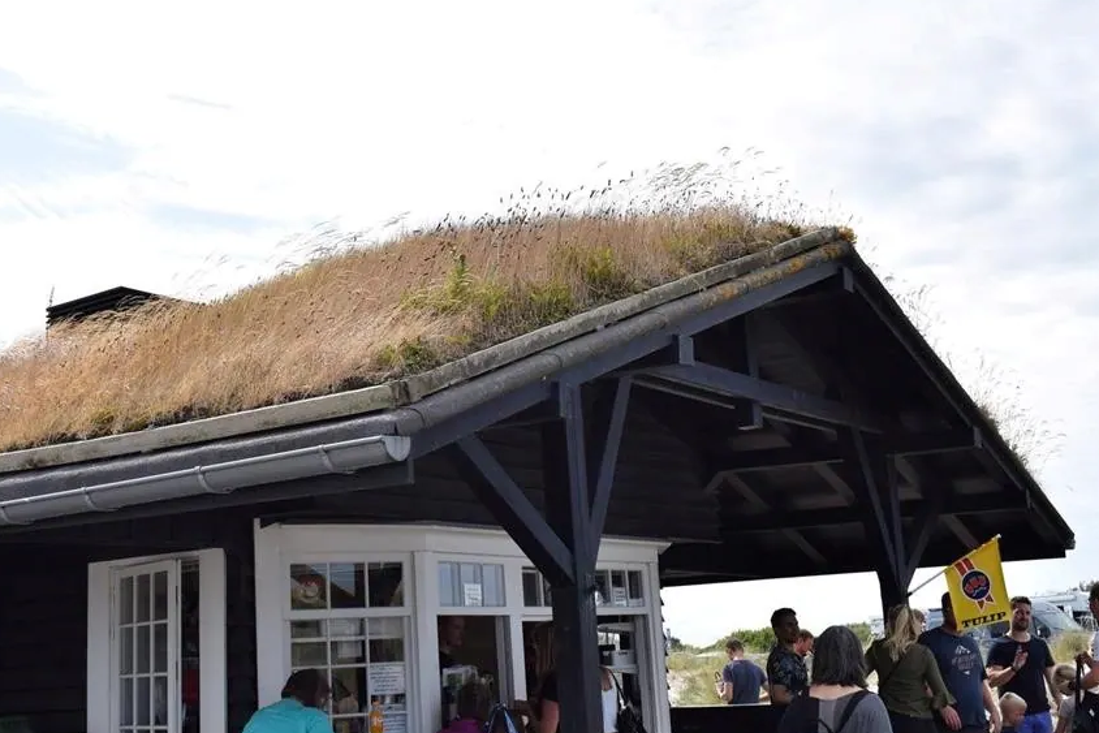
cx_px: 508
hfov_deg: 42.7
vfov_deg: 29.2
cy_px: 315
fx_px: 1404
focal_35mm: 46
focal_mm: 24
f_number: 10
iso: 200
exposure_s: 1/400
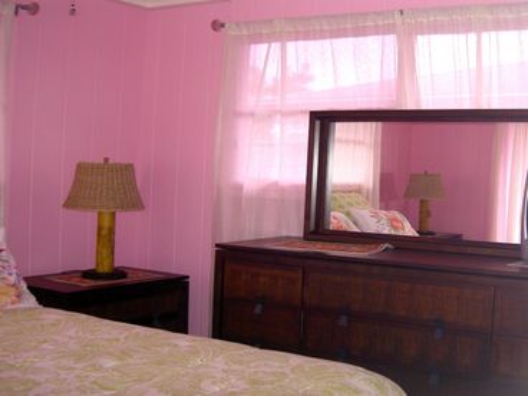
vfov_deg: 36.8
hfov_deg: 47.9
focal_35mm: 39
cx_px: 264
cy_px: 198
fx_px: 595
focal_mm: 8
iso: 100
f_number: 2.8
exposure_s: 1/60
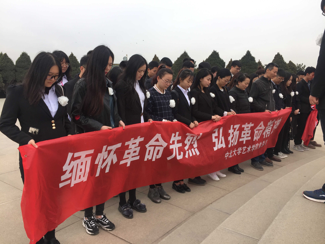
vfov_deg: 48.2
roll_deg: -2.2
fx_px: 272
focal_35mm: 29
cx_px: 162
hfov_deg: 61.7
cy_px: 122
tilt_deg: -7.6
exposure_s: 1/534
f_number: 2.2
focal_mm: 4.15
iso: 32
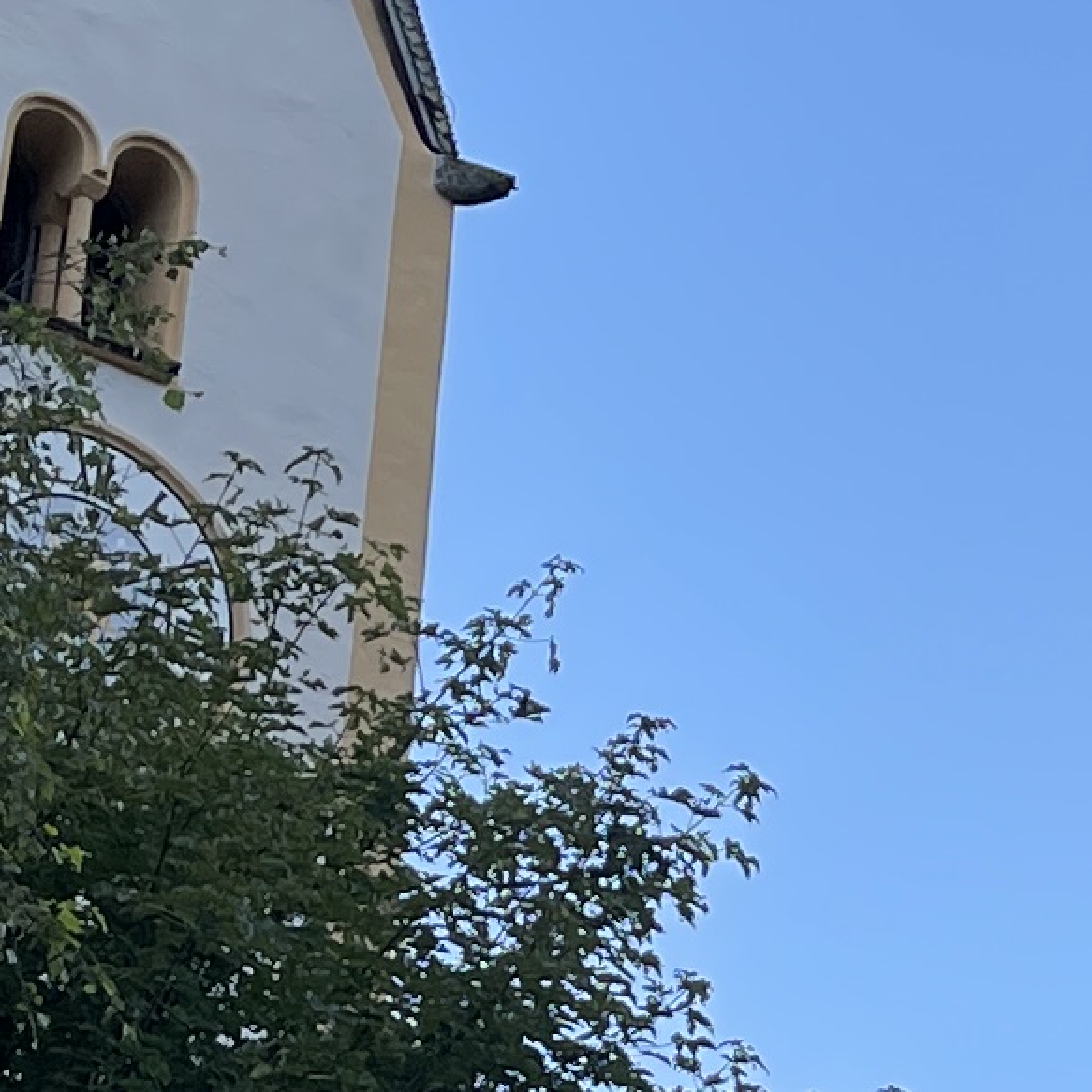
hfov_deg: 10.8
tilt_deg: +24.9
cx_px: 1373
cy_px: 929
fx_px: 5675
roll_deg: -1.8
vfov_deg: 10.9
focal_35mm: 159
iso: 32
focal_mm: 5.1
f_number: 1.6
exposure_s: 1/512
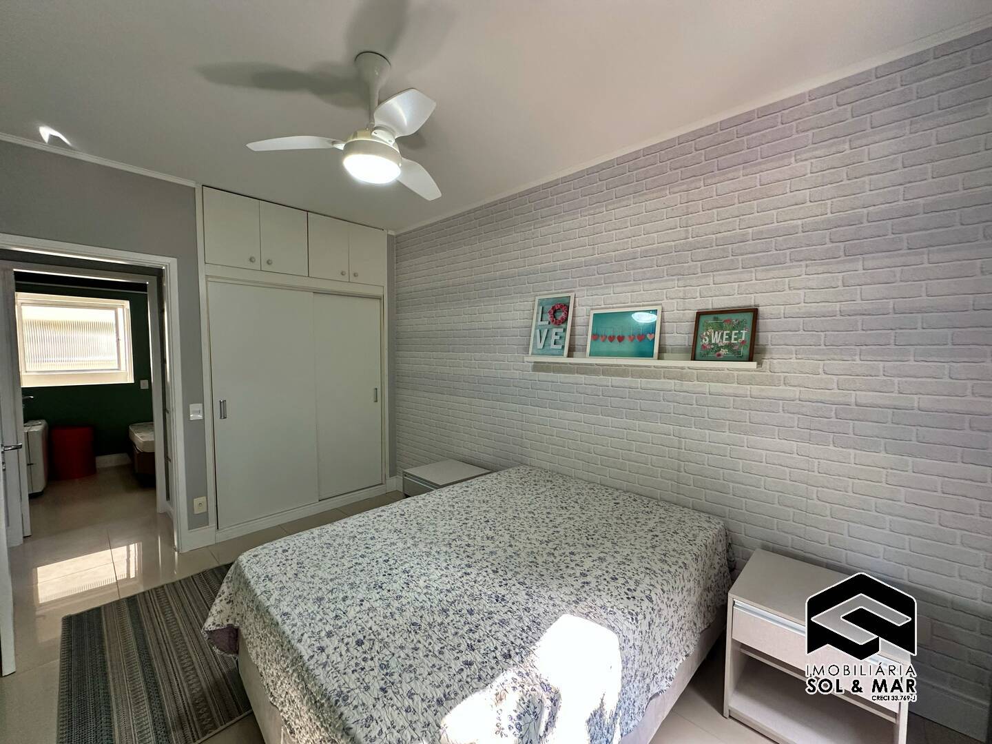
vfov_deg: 85.7
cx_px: 496
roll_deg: -0.6
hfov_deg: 102.1
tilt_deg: -2.9
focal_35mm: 14
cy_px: 372
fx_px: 401
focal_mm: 2.22
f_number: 2.2
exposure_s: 1/120
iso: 200
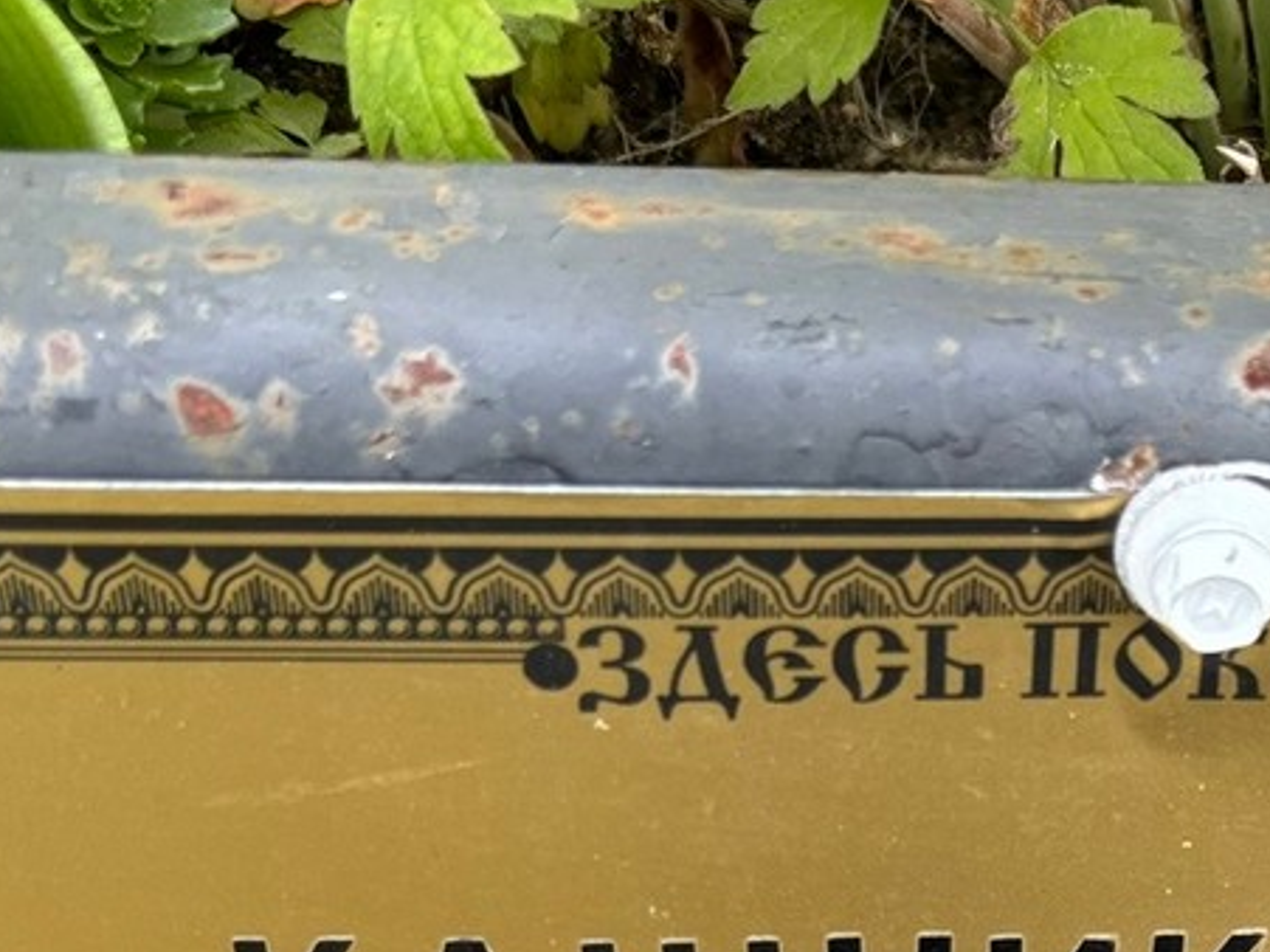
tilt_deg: -61.7
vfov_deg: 16.4
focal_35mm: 83
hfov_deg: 23.1
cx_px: 1090
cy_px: 1377
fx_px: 3044
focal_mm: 5.96
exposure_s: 1/195
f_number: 1.6
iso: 40
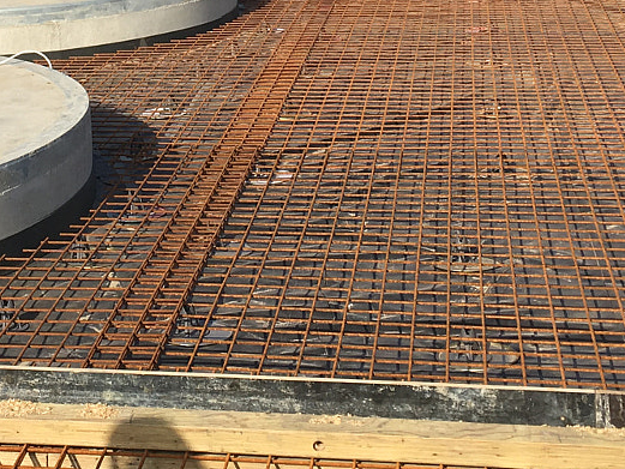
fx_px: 1607
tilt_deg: -5.4
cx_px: 158
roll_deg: +0.2
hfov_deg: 21.8
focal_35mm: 89
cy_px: -37
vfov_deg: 16.2
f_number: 2.2
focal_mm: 4.15
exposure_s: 1/1709
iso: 25
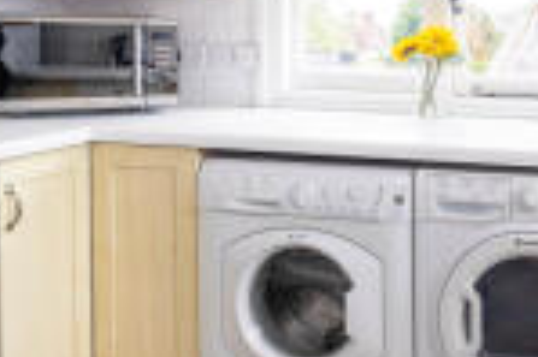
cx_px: 487
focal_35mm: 48
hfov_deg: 38.3
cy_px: 85
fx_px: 717
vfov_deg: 27.6
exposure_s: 1/60
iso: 500
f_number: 6.4
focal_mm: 10
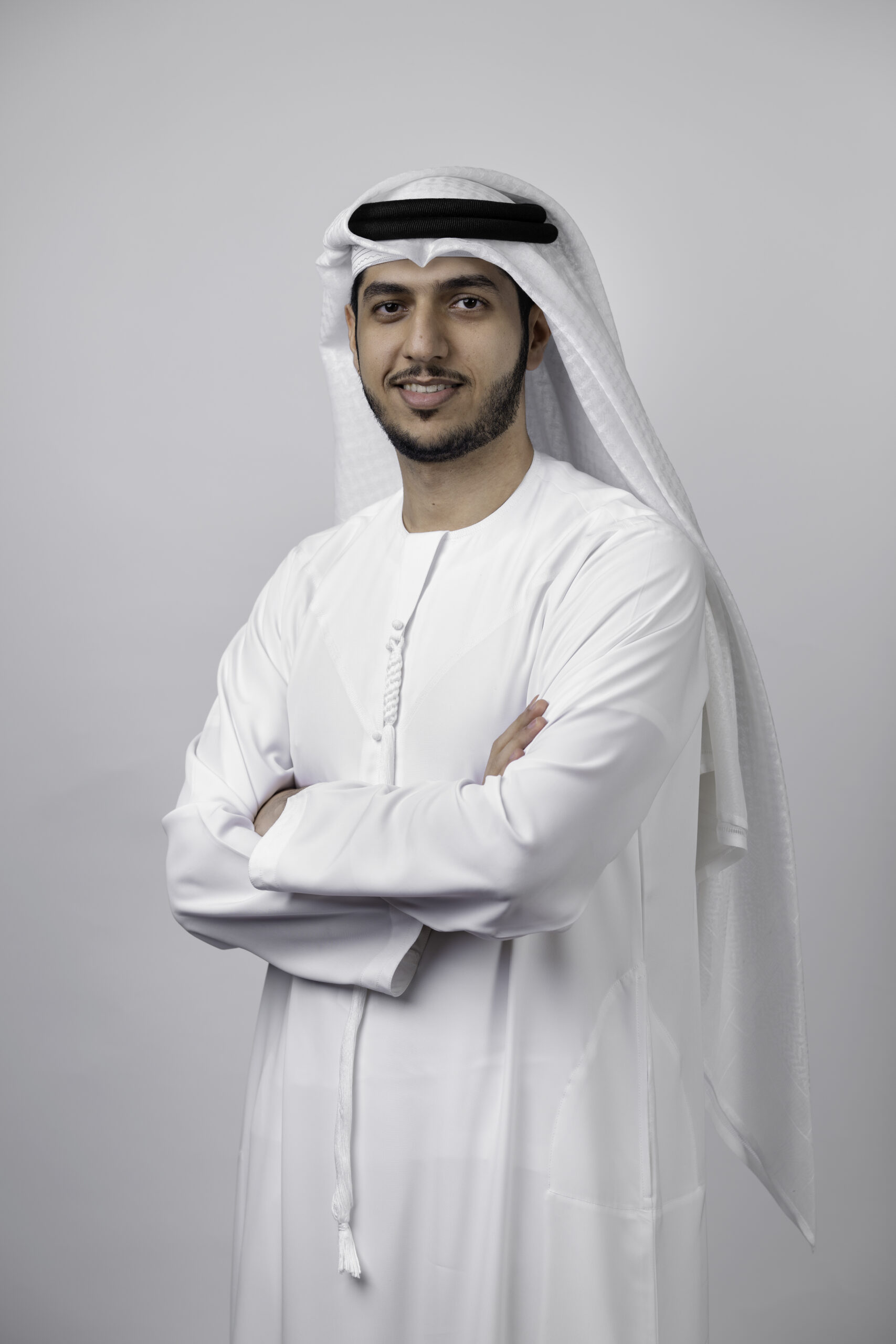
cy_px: 672
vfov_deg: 23.9
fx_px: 3173
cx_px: 448
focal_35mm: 85
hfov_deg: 16.1
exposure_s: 1/250
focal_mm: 85
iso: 64
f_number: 4
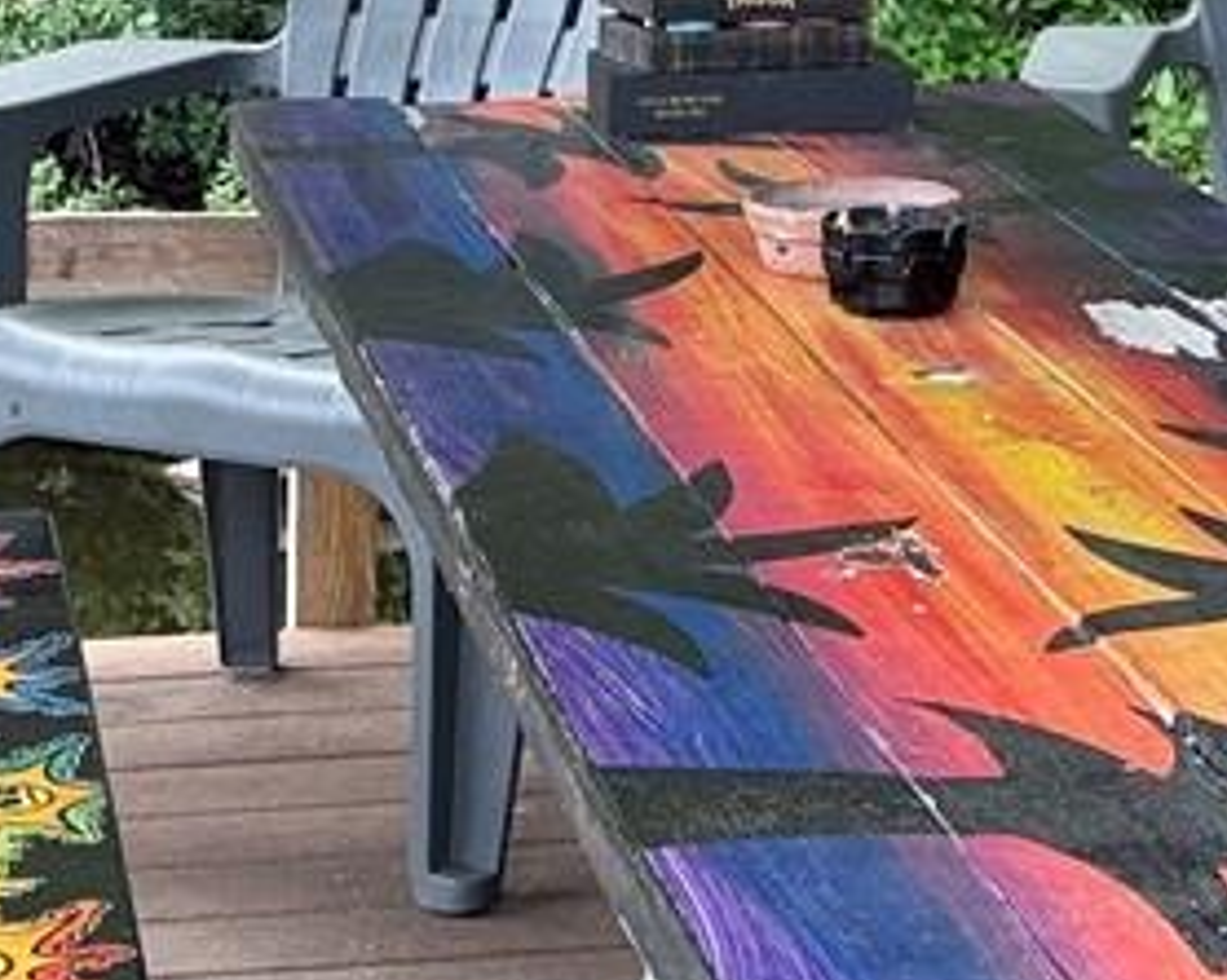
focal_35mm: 135
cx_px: 949
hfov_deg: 14.2
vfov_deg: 10.9
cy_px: -609
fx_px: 4899
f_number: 1.78
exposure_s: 1/342
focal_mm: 6.76
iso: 100
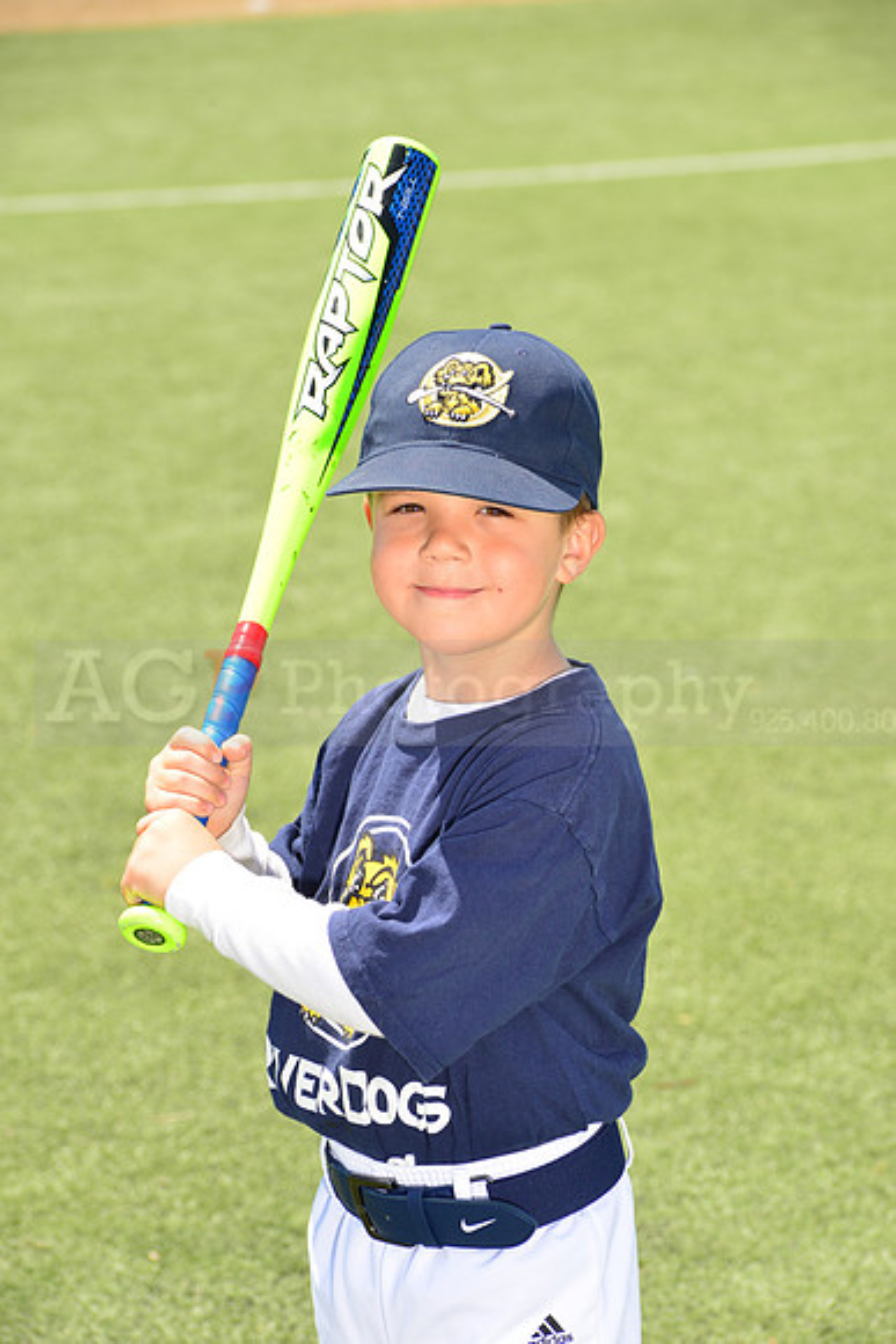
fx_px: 5410
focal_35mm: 145
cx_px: 448
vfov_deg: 14.2
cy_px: 672
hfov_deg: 9.5
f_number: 11
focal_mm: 145
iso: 250
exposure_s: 1/250
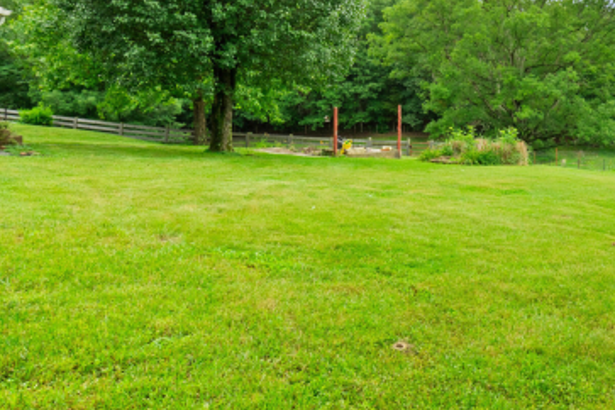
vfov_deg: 41.0
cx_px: 491
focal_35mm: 31
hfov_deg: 56.0
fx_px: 530
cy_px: 98
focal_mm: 10
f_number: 10
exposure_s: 1/50
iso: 400
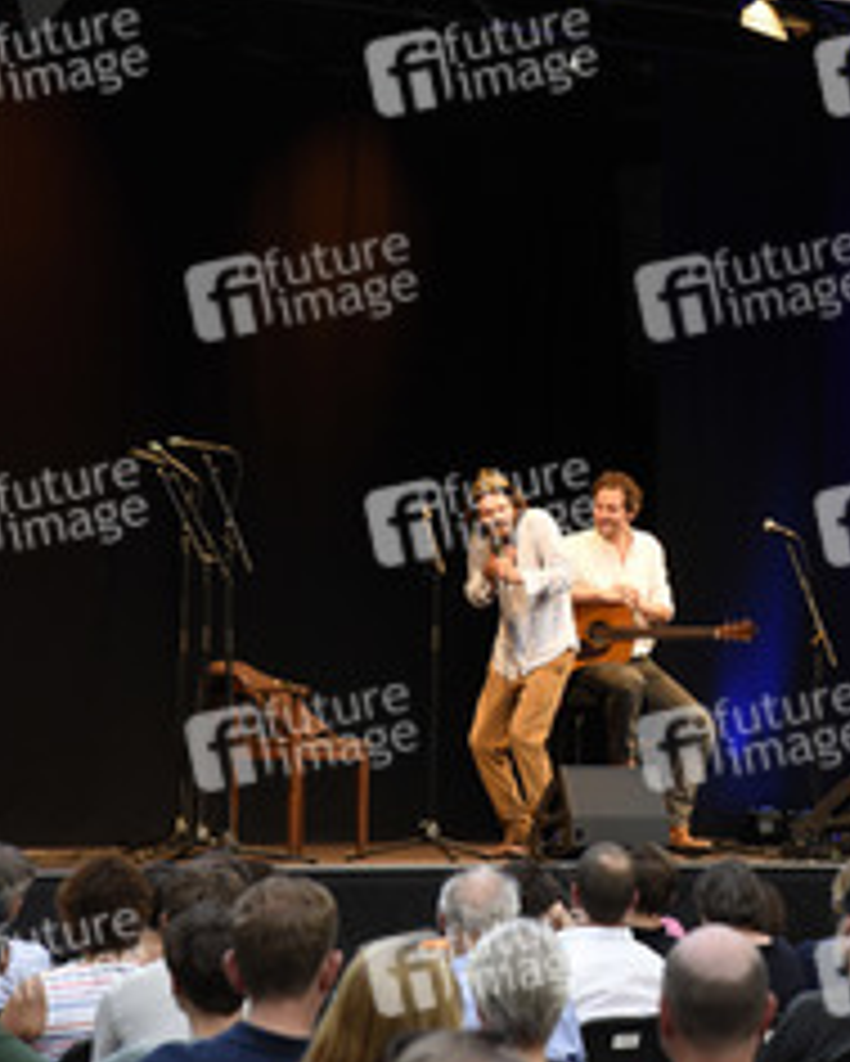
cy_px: 400
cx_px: 812
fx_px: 5908
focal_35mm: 188
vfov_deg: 10.3
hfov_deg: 8.2
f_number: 6.3
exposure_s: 1/100
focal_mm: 105
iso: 1250
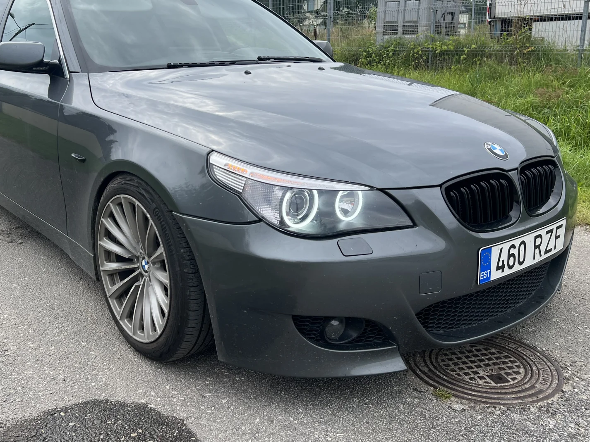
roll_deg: +1.7
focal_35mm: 35
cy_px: 182
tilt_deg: -13.8
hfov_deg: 52.3
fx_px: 597
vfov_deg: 40.6
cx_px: 235
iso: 50
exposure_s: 1/2513
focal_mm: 5.7
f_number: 1.5
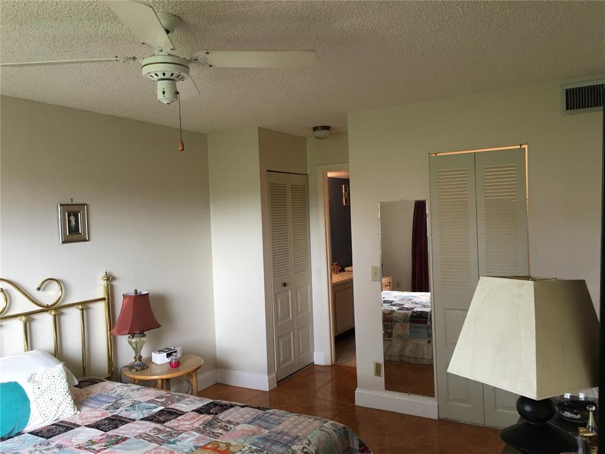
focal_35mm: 29
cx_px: 302
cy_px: 227
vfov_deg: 48.2
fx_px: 507
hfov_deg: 61.7
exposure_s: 1/15
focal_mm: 4.15
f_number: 2.2
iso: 50
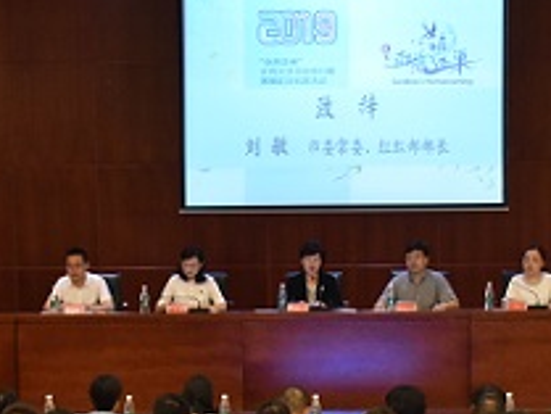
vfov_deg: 12.0
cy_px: 429
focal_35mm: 122
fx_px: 1943
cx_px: 328
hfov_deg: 16.1
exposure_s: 1/20
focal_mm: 40
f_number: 8
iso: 2500
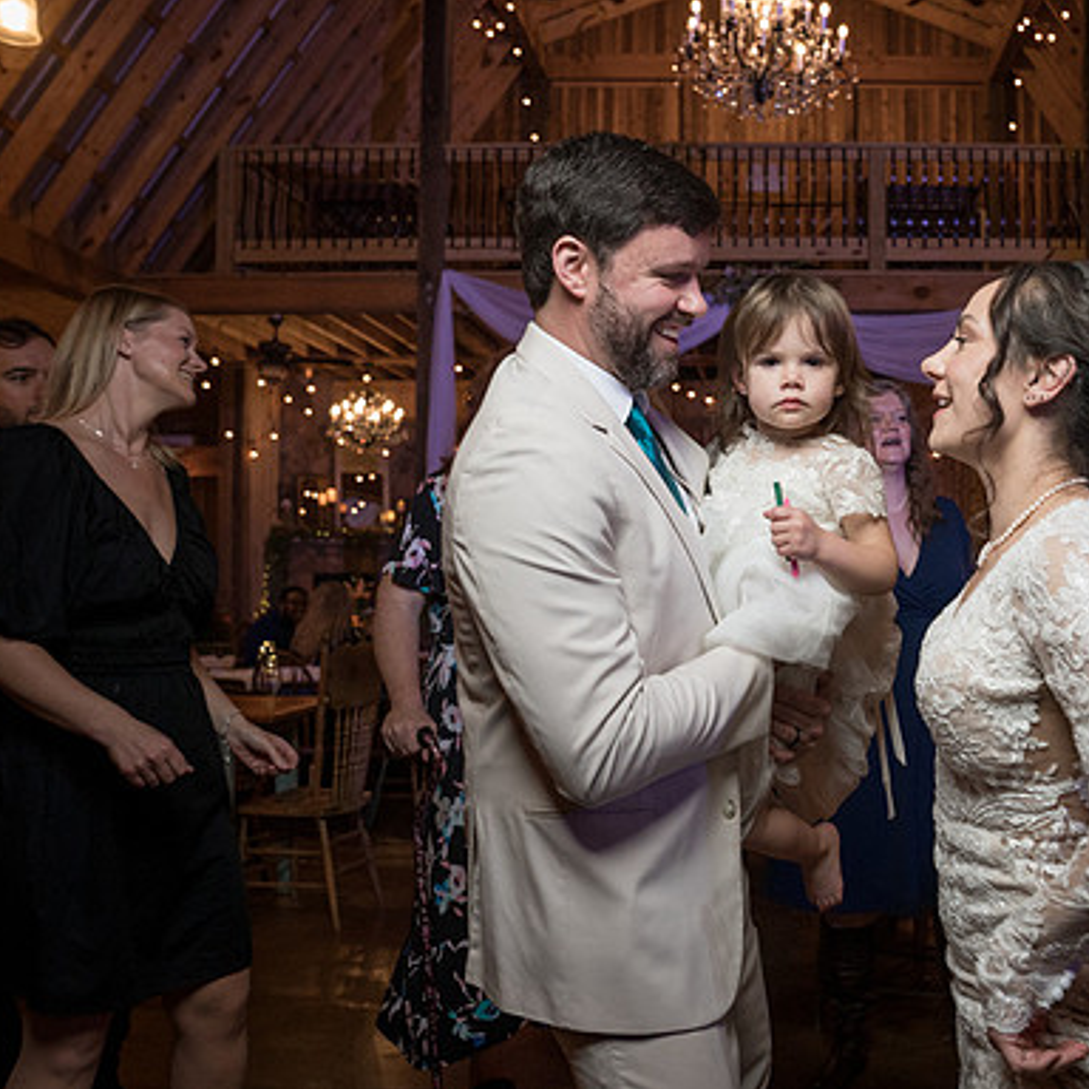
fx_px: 1246
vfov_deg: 47.2
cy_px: 578
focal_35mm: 35
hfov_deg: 46.0
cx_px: 781
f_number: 4
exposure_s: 1/100
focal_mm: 24
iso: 2000
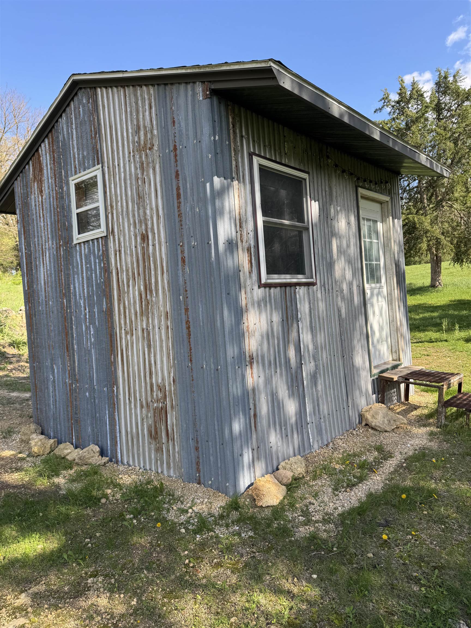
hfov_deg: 56.8
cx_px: 236
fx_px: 435
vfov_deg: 71.6
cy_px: 314
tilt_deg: -0.9
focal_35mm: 24
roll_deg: +4.9
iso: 80
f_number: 1.78
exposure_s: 1/966
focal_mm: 6.76
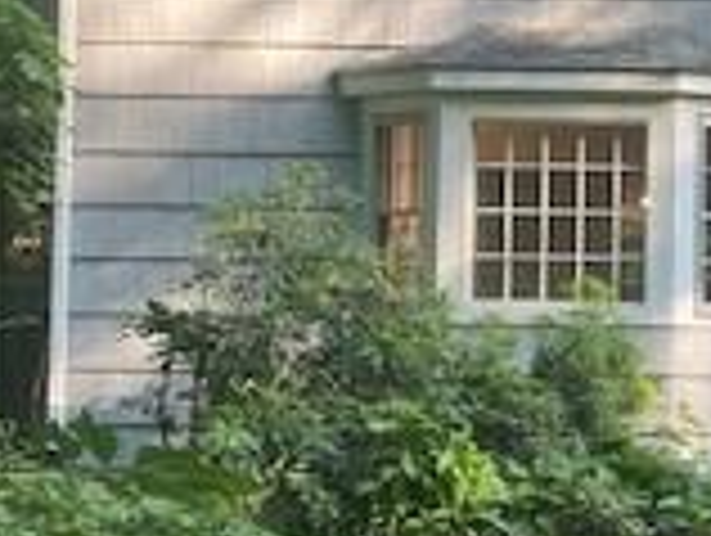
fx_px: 2160
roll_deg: -0.3
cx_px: 1197
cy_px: 306
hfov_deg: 16.3
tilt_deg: +1.5
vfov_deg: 14.1
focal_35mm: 105
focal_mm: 4.25
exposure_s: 1/121
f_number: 1.8
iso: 80
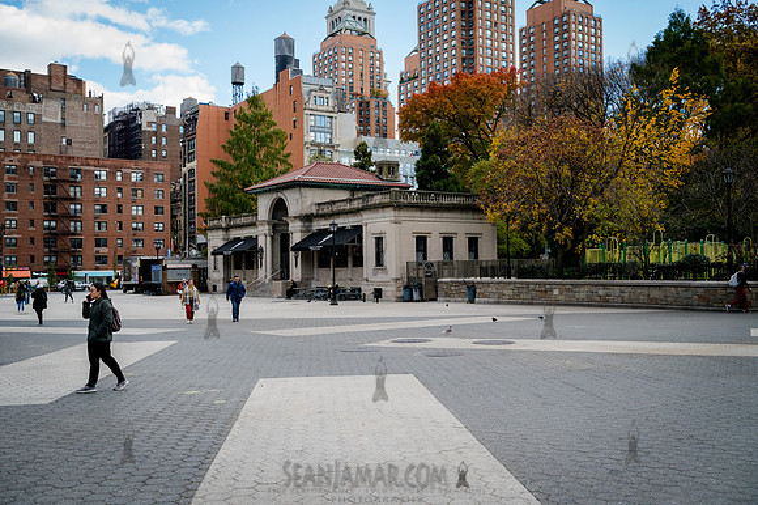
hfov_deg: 54.1
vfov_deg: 37.5
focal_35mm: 35
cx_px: 379
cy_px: 252
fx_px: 743
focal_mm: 35
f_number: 4.5
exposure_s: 1/3200
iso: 2000
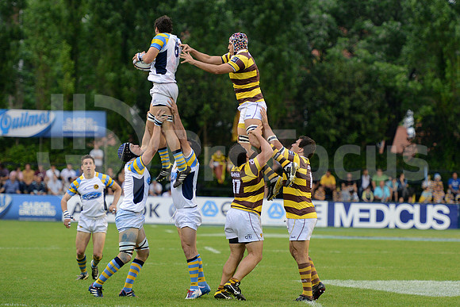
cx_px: 230
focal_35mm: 220
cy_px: 154
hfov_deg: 9.4
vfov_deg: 6.2
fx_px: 2812
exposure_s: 1/500
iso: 2000
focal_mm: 220
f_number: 4
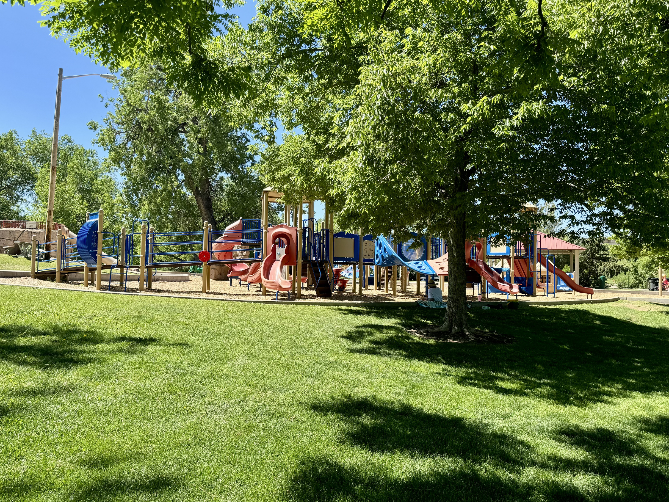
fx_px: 541
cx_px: 336
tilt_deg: +3.1
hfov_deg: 63.4
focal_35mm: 28
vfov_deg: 49.8
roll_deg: -1.2
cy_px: 248
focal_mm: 6.76
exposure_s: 1/1560
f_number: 1.78
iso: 80
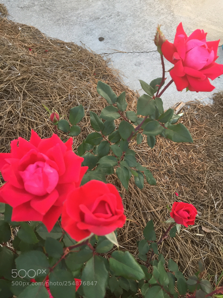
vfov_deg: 61.7
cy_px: 149
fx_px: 249
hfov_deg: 48.2
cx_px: 112
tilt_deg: -61.2
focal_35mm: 29
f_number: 2.2
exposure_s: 1/30
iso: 32
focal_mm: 4.15
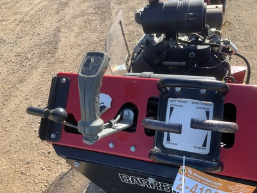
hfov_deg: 61.7
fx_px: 215
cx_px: 128
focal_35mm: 29
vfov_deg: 48.2
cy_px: 96
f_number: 1.8
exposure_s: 1/461
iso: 25
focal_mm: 3
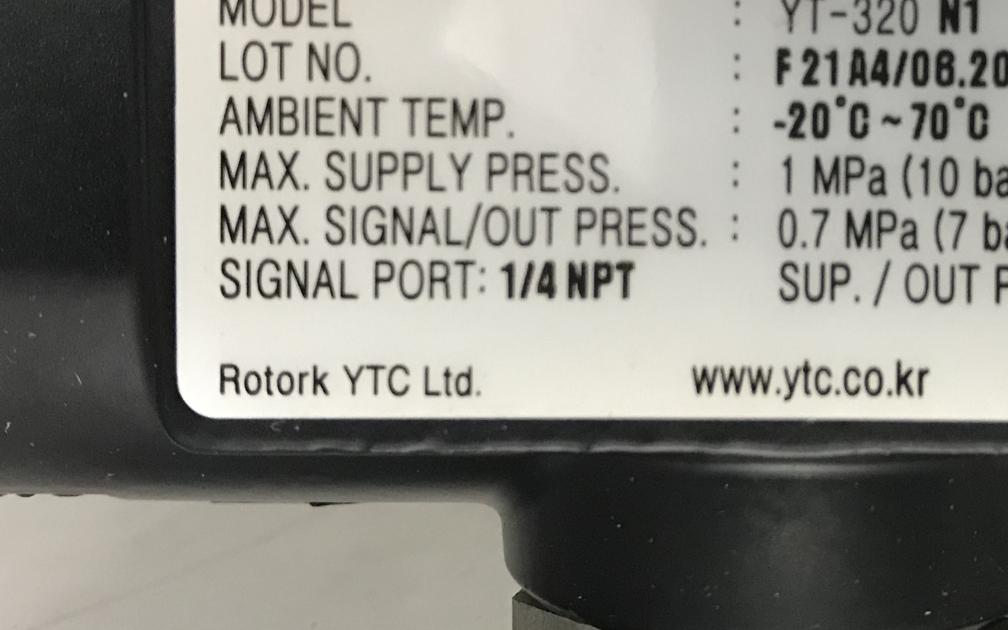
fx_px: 1649
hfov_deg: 33.1
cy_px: 122
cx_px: 792
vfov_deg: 21.4
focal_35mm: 60
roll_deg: +1.4
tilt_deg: -0.8
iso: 100
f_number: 1.8
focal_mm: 3.99
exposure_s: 1/11
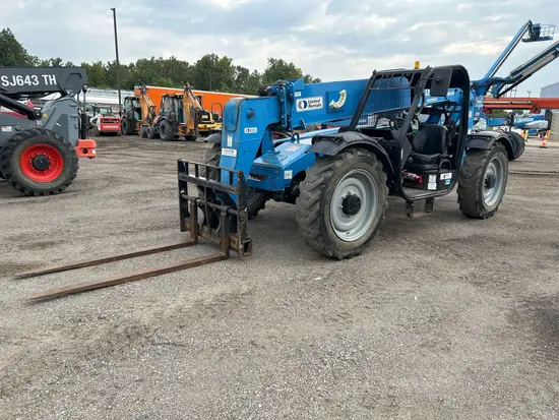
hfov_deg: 67.3
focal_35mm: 26
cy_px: 210
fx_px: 420
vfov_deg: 53.1
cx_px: 280
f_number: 1.5
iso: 50
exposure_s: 1/733
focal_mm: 5.7
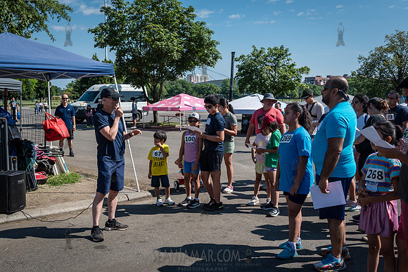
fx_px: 431
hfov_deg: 50.7
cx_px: 204
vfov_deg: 35.1
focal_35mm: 38
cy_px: 136
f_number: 6.3
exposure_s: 1/640
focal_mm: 38
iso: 200
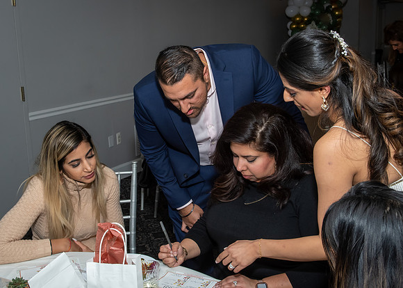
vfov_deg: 31.8
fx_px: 505
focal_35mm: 44
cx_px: 187
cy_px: 133
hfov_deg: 43.5
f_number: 9
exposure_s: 1/250
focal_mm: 24
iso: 640
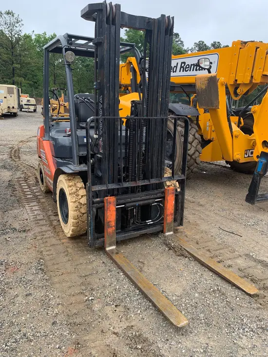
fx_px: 268
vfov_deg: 67.3
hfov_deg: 53.1
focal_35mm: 26
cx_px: 134
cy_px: 178
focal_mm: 4.25
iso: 25
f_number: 1.8
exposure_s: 1/322
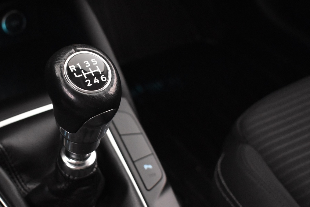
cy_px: 133
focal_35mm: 60
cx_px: 90
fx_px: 515
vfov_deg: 22.6
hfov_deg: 33.1
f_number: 4
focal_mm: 25
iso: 3200
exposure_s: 1/20
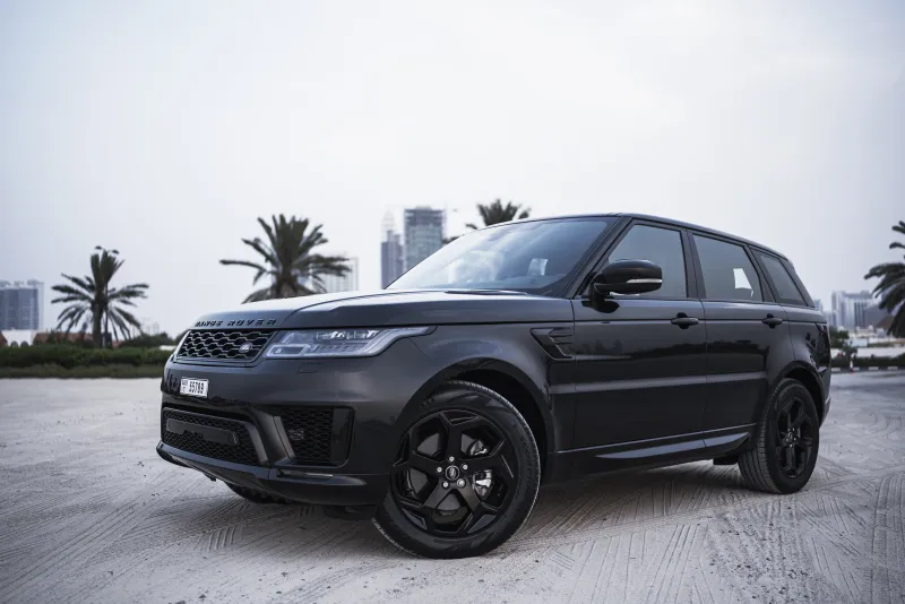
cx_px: 452
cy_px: 302
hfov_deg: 54.4
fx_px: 880
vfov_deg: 37.9
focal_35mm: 35
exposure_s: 1/400
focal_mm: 35
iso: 125
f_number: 1.4
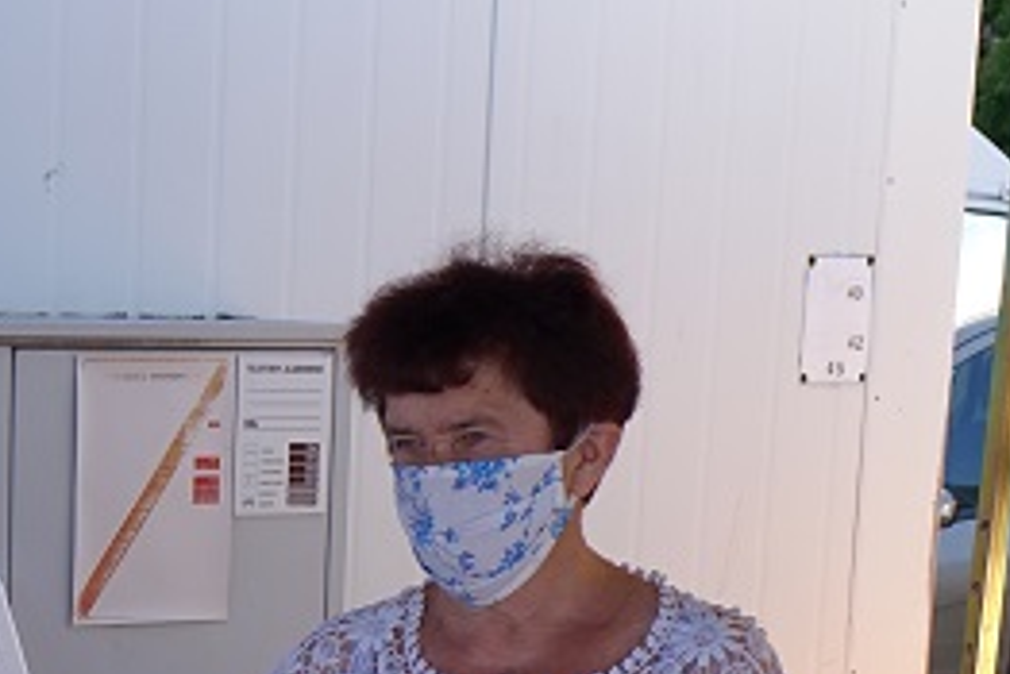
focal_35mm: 113
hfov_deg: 17.7
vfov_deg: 11.6
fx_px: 3172
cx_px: 42
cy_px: 1019
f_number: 2.8
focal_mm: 13.65
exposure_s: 1/400
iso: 125
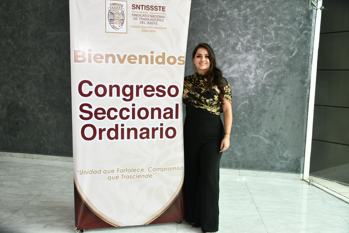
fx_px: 330
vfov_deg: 38.9
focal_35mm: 34
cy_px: 116
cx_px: 174
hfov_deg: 55.8
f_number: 4.8
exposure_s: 1/90
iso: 200
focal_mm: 23
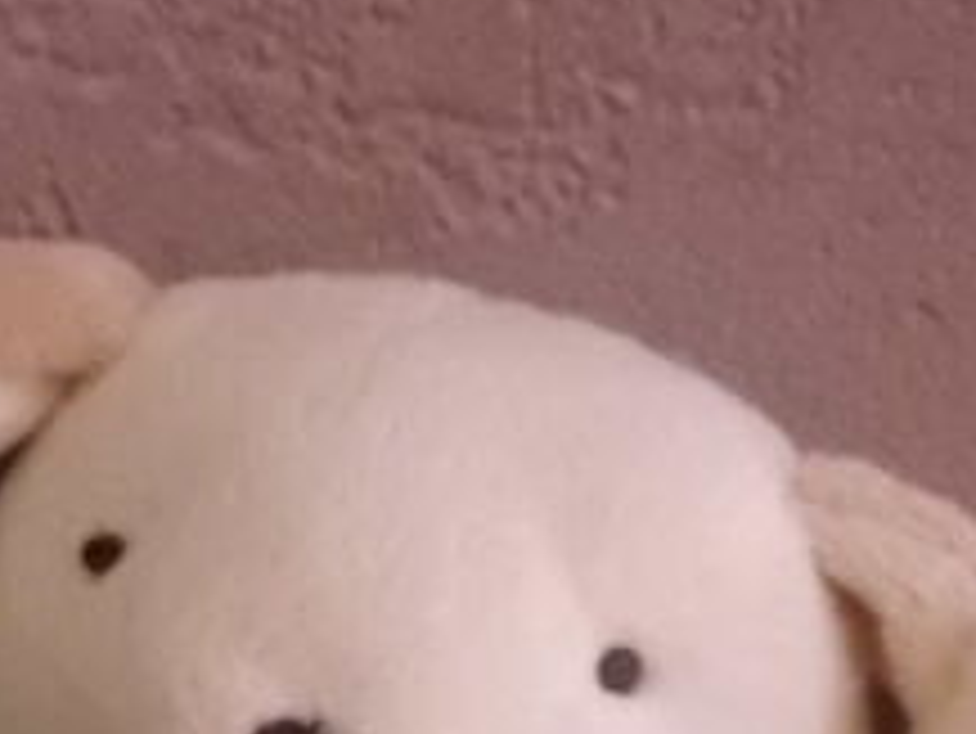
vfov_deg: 10.9
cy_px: 1617
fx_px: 3385
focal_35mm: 120
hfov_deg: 16.3
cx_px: 216
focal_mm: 4.6
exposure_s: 1/8
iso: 800
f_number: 3.2
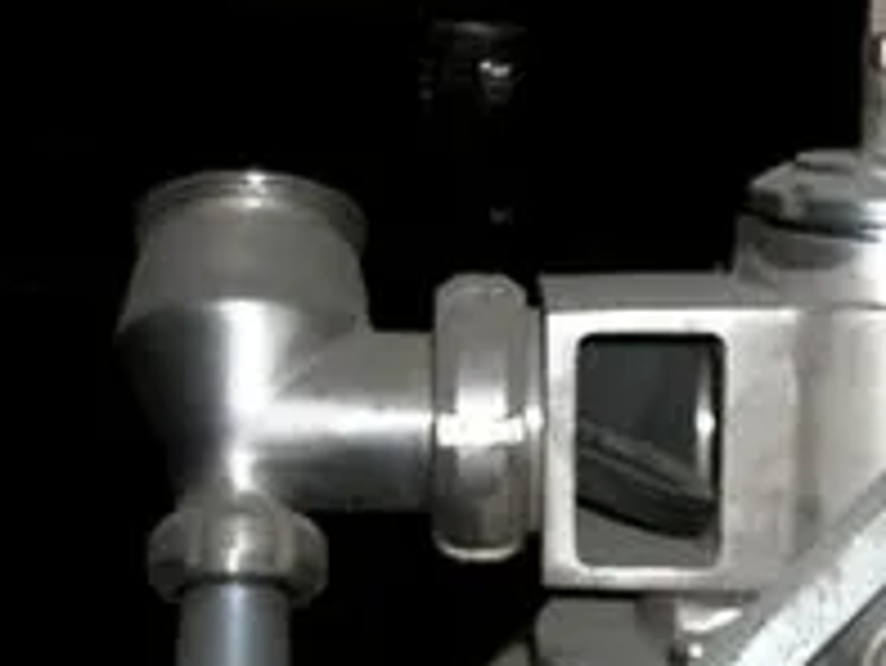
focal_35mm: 77
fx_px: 1972
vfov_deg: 19.1
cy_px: 396
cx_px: 778
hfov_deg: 24.7
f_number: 3.2
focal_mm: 6.3
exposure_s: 1/60.1
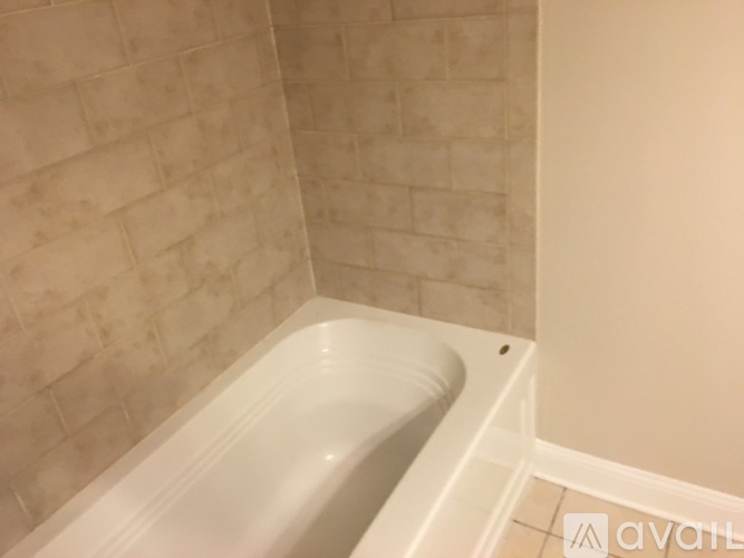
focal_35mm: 29
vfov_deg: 48.2
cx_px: 372
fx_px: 623
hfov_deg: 61.7
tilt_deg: -28.6
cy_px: 279
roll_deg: +5.4
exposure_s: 1/15
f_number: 2.2
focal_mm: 4.15
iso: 80
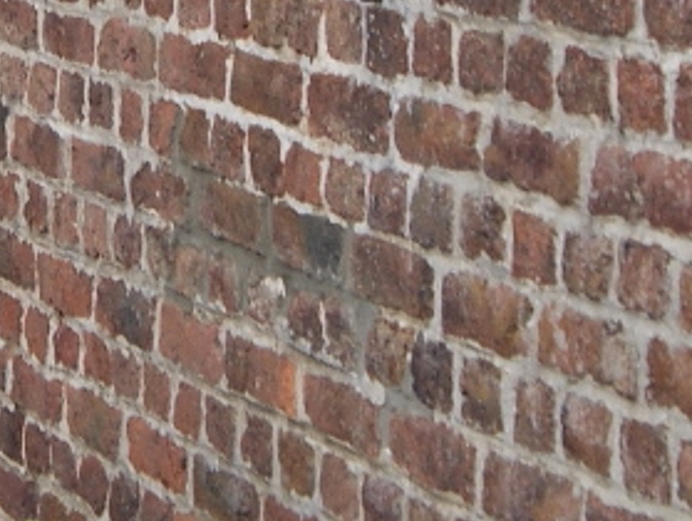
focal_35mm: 218
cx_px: 129
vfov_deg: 6.8
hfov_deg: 9.0
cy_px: 32
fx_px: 4364
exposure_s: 1/60
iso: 100
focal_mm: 22
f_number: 6.3
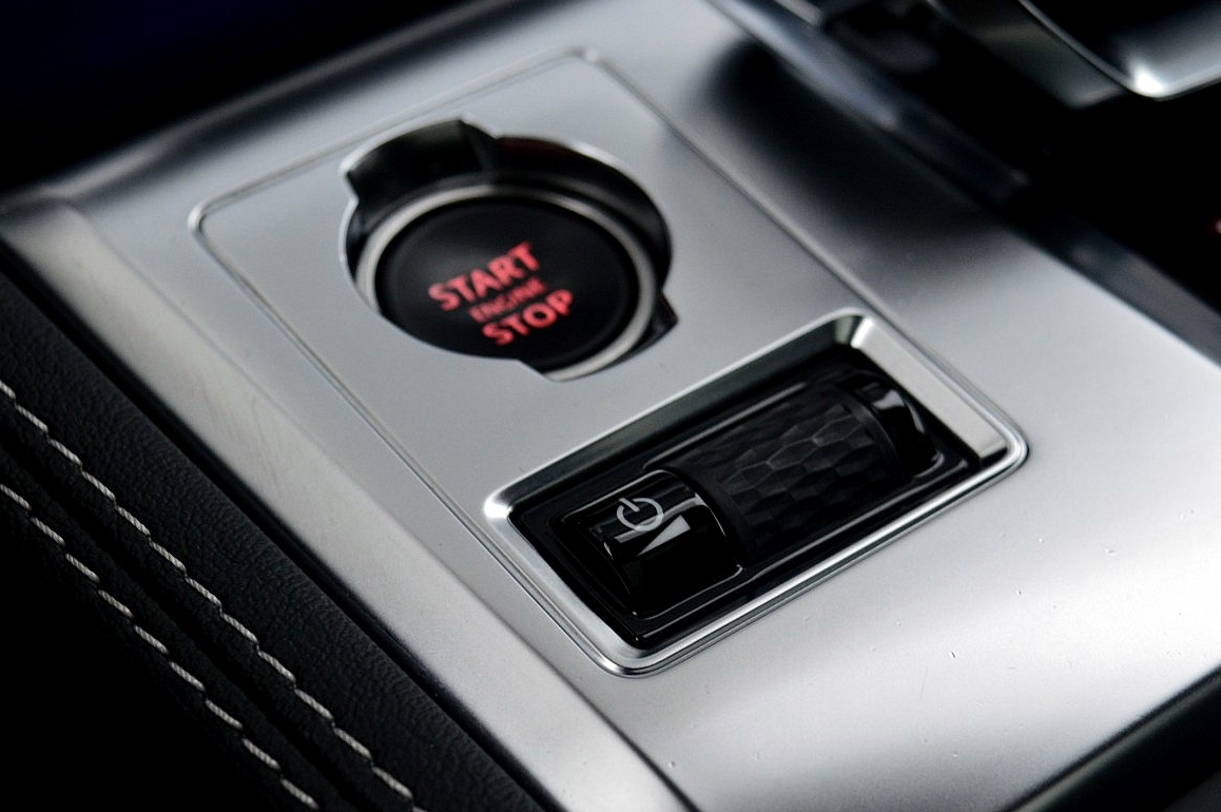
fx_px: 3209
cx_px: 677
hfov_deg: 21.5
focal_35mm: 95
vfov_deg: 14.4
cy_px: 403
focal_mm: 45
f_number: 6.3
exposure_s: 1/60
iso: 800
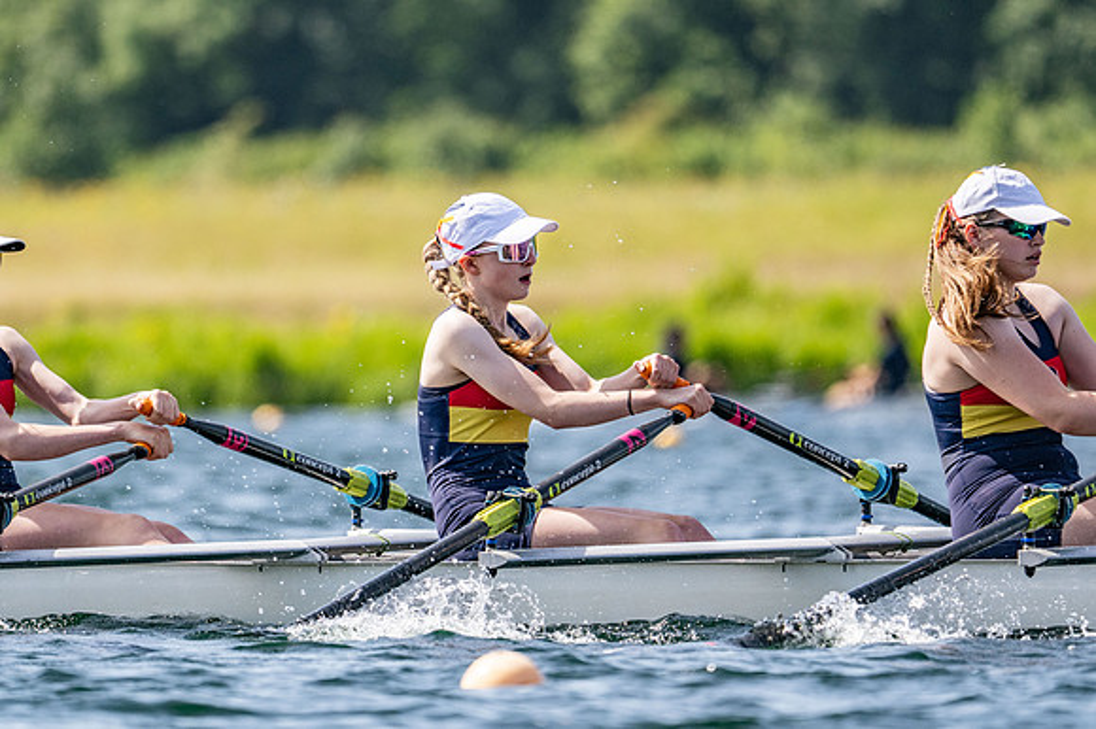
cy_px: 364
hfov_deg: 3.4
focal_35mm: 600
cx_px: 548
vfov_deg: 2.3
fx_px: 18256
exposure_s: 1/2500
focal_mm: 400
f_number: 4.5
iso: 280
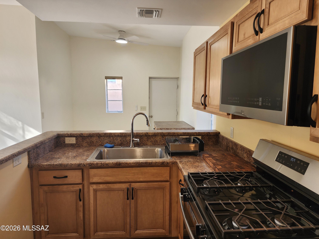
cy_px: 120
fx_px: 212
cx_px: 160
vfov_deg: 58.9
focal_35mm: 23
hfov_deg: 73.9
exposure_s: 1/120
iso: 80
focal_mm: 6.4
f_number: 1.8
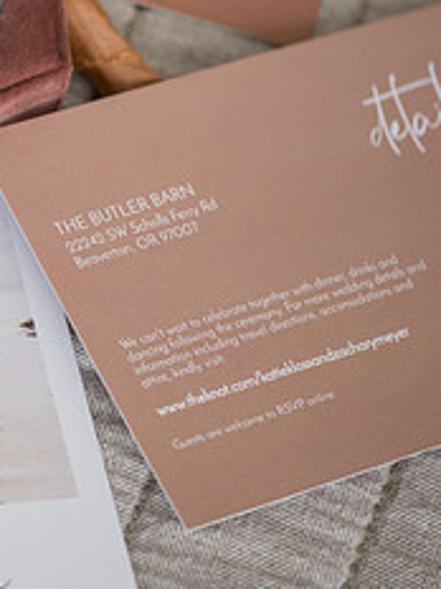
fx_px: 4298
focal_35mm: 253
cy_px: 113
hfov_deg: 5.8
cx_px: -144
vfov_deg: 7.8
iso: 800
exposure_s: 1/320
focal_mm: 105
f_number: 4
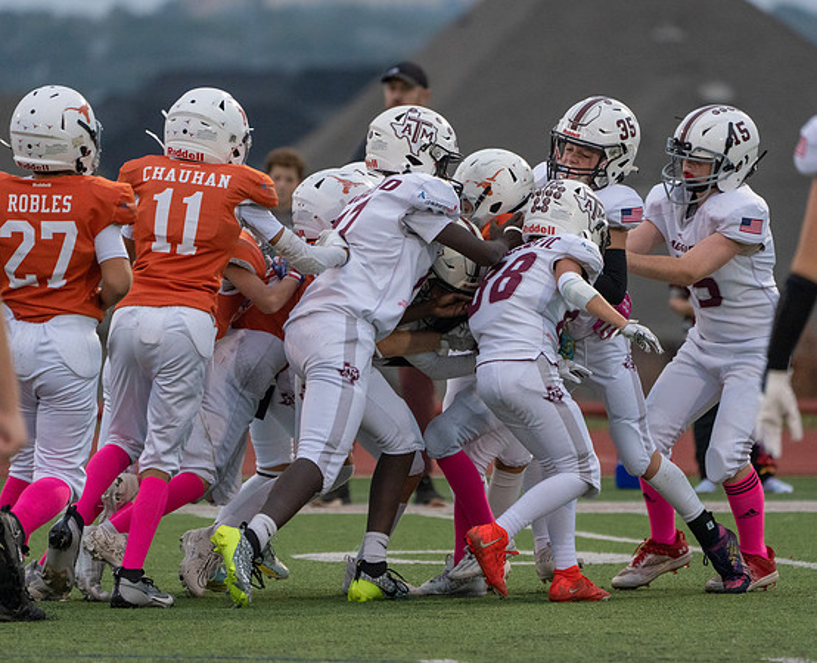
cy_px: 303
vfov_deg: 3.0
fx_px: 12492
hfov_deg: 3.7
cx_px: 435
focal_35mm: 514
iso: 3200
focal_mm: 400
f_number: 5.6
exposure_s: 1/1000
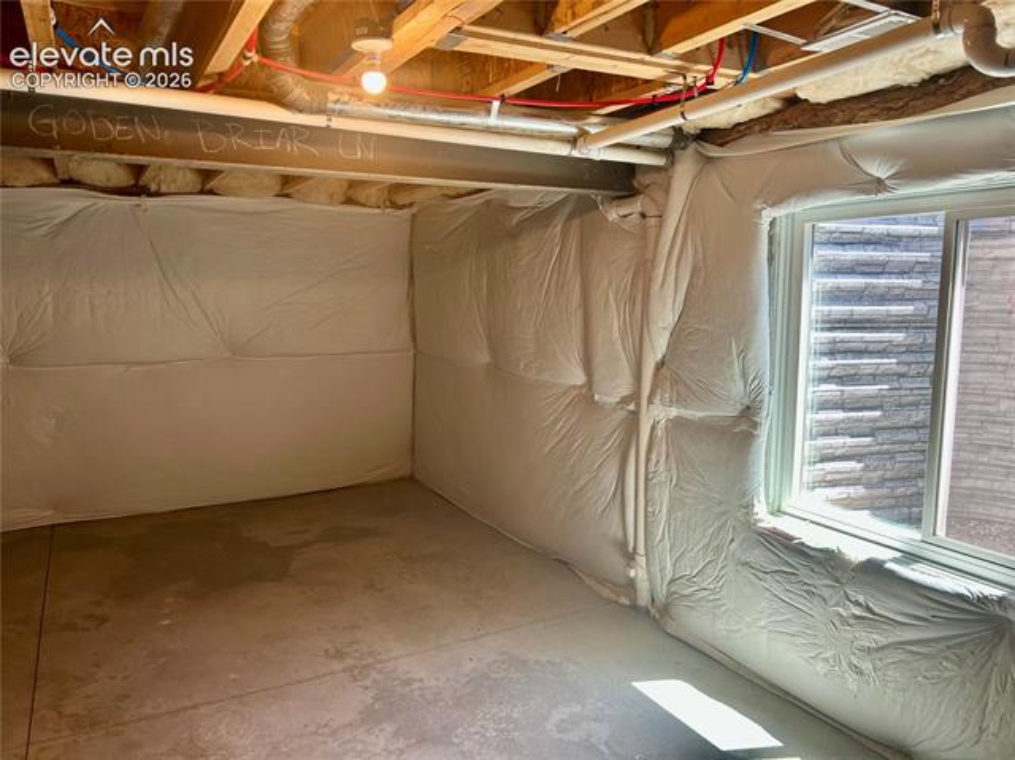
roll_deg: -0.6
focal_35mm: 26
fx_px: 762
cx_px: 508
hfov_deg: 67.3
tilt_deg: -6.9
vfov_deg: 53.0
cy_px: 380
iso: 50
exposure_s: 1/121
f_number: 1.5
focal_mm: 5.7
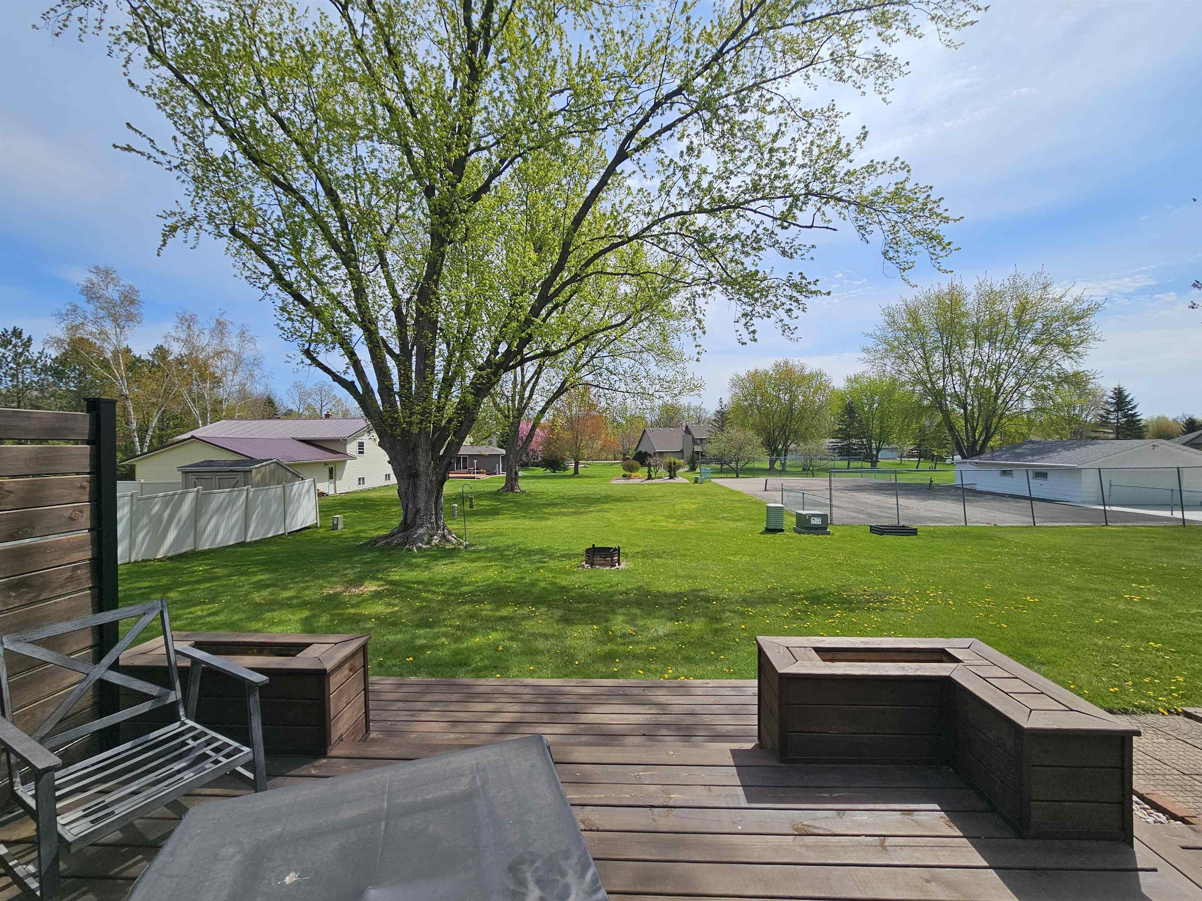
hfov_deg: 106.2
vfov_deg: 89.9
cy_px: 450
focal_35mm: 13
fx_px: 451
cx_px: 601
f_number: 2.2
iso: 50
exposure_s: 1/3255
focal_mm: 2.2
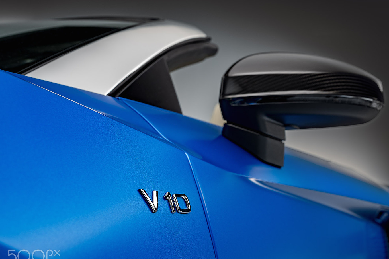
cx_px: 218
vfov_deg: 32.6
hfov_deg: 47.3
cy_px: 142
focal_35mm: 41
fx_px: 443
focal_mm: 35
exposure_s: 1/1.25
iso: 100
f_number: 8
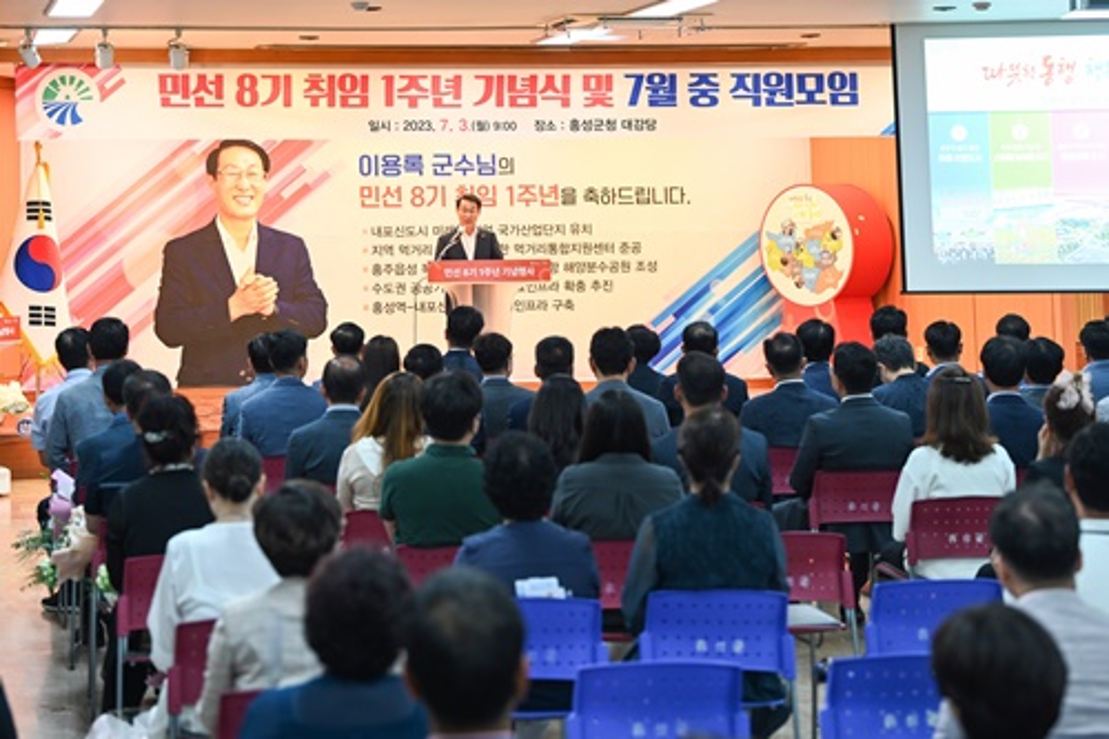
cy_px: 370
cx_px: 554
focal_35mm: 82
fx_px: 2525
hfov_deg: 24.8
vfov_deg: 16.6
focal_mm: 82
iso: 800
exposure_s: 1/100
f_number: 3.5
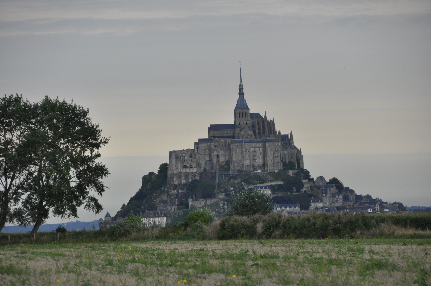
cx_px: 216
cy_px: 143
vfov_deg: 6.1
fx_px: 2690
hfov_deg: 9.2
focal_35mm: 225
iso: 400
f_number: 5.6
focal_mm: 150
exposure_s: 1/320
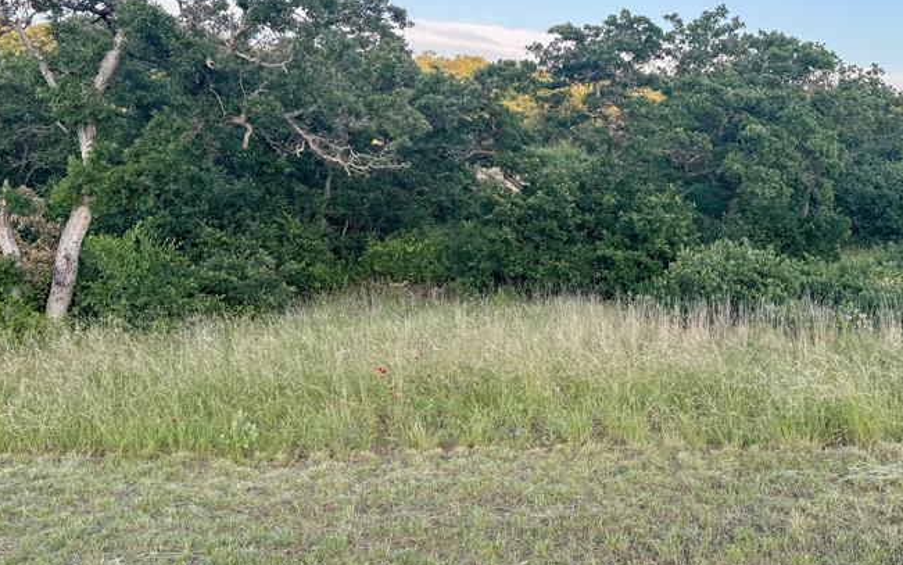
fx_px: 984
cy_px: 217
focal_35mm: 40
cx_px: 548
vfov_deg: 31.9
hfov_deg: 48.9
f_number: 1.78
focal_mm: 6.76
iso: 80
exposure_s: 1/747
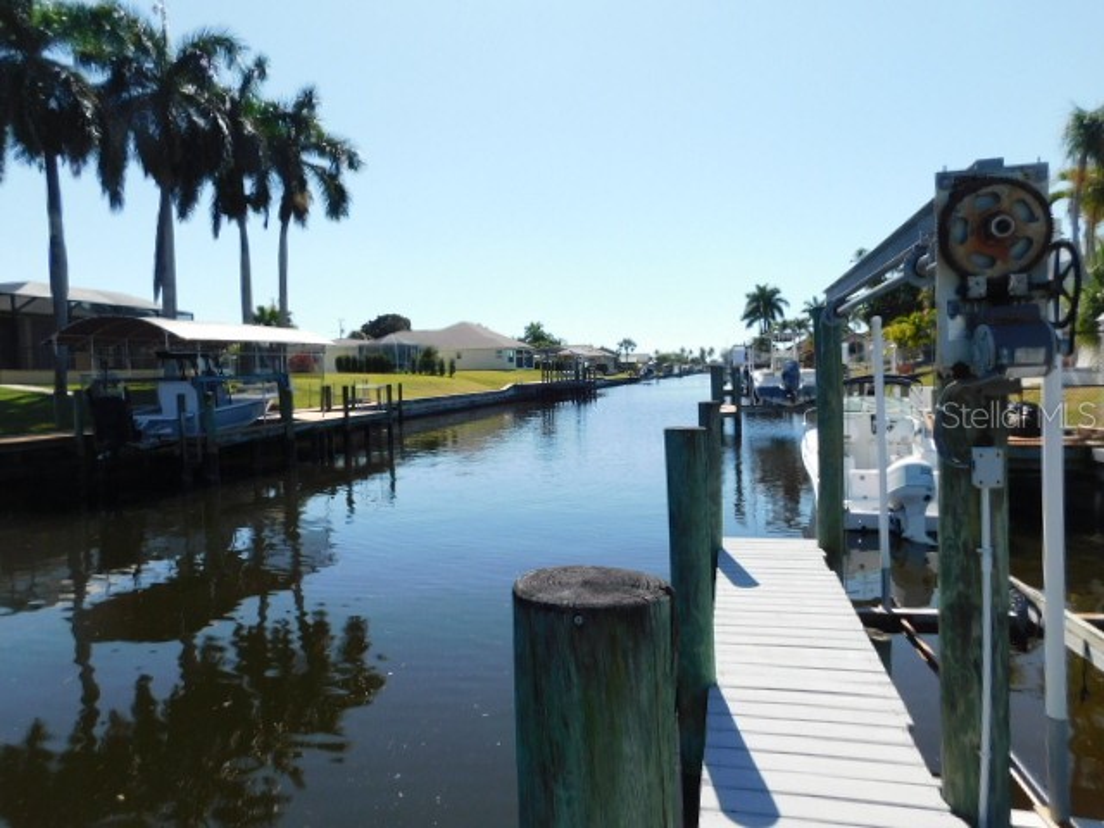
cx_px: 552
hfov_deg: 73.9
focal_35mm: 23
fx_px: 734
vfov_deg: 58.9
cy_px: 414
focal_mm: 4
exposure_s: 1/400
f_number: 6
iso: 125
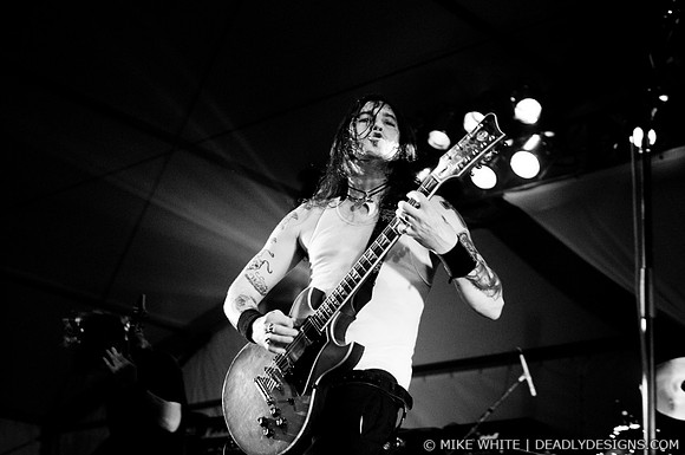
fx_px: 1254
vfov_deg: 20.6
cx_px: 342
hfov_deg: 30.6
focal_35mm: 66
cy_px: 228
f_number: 2.8
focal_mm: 44
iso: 800
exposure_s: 1/200
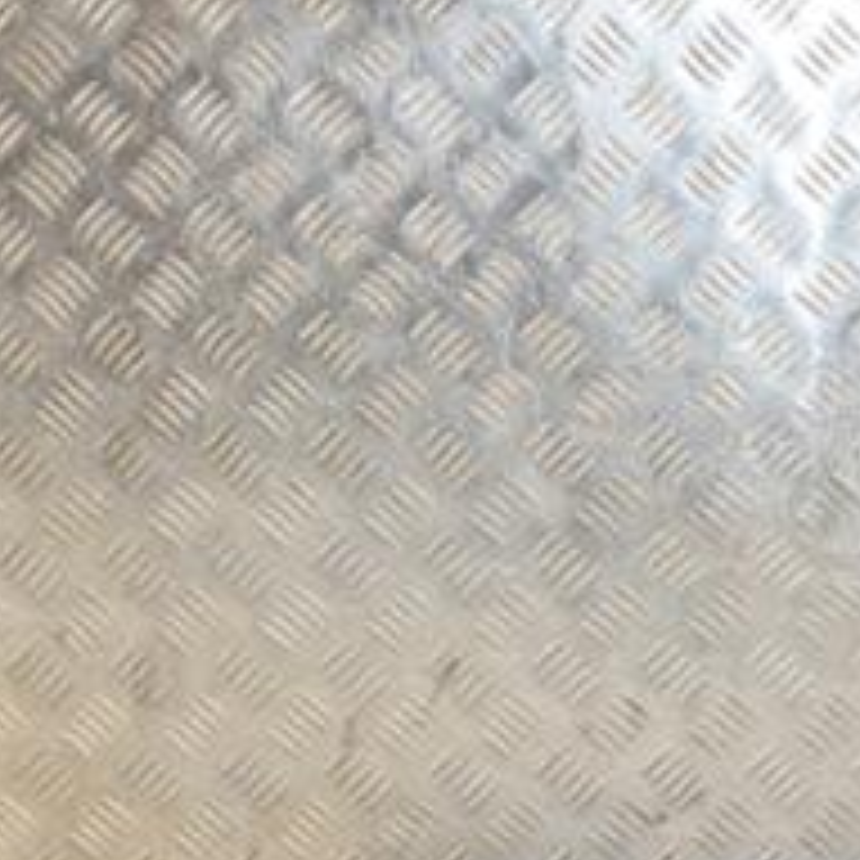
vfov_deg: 18.0
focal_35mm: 96
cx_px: 738
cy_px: 657
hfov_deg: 17.9
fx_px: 2698
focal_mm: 24
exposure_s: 1/200
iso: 800
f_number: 5
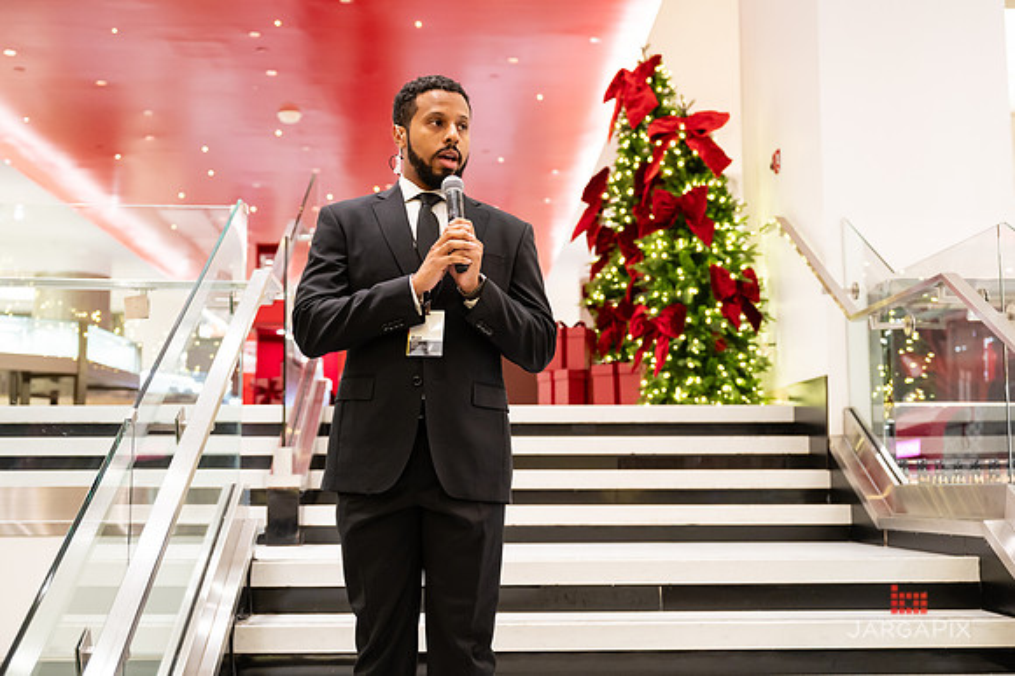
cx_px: 516
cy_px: 324
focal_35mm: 45
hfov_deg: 43.4
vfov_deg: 29.6
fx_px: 1276
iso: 1250
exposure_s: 1/160
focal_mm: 43
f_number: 3.2
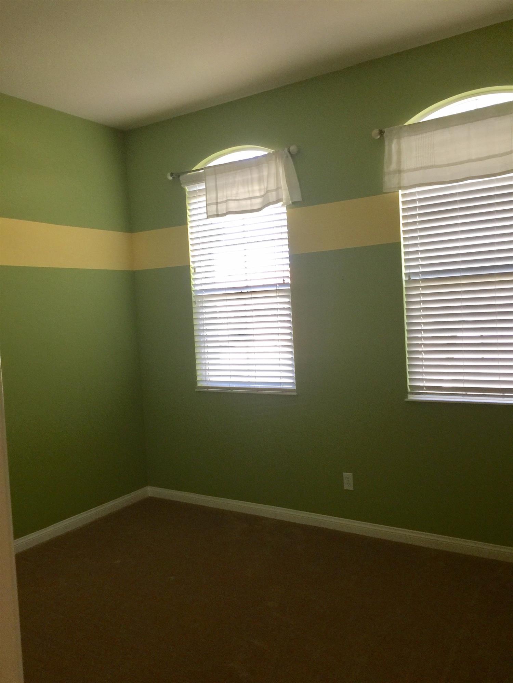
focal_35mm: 29
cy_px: 342
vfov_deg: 61.7
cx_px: 256
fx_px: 573
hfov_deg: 48.2
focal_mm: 4.15
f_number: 2.2
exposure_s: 1/30
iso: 50
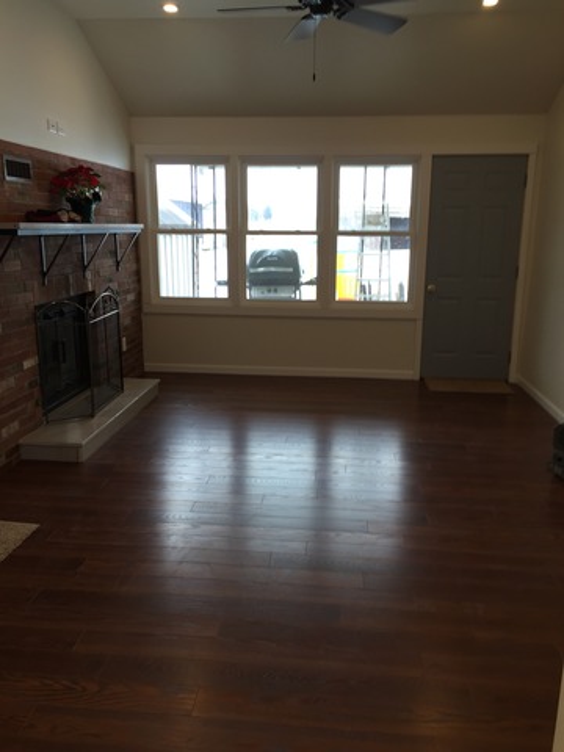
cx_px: 282
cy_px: 376
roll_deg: +1.2
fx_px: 630
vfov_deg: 61.7
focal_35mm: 29
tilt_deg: -12.2
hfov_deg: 48.2
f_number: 2.2
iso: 32
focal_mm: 4.15
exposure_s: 1/40
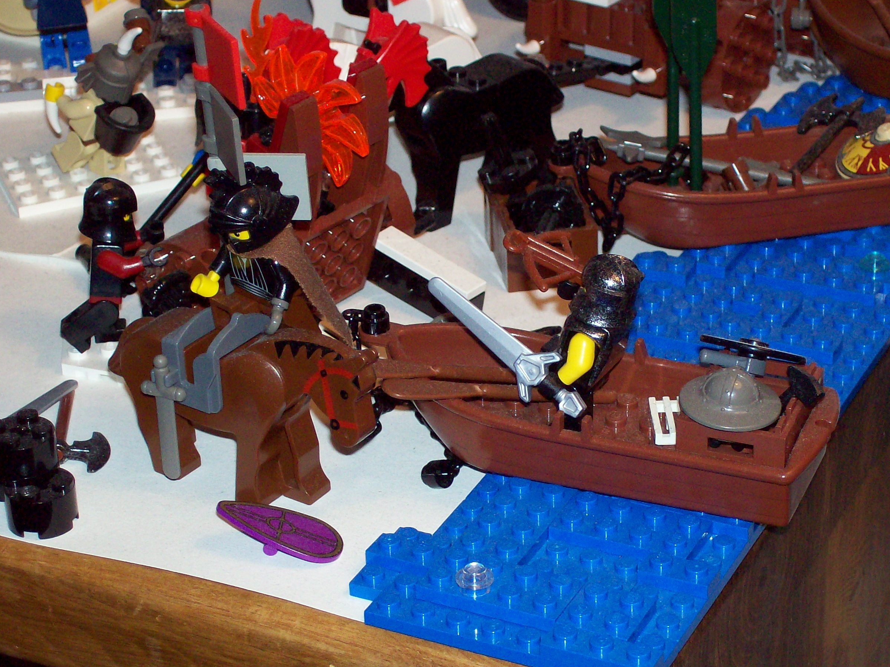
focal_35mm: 103
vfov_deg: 14.4
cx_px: 510
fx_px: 2647
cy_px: 387
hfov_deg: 19.1
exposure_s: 1/109
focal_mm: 14.3
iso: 140
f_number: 4.3
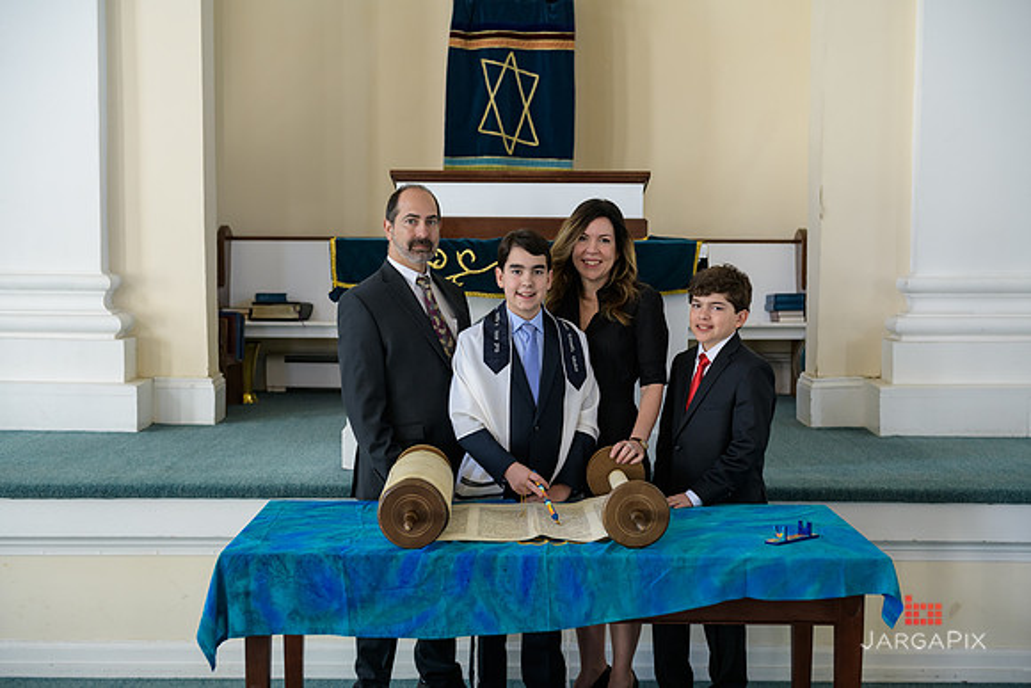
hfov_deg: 39.6
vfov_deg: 27.0
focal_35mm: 50
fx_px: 1432
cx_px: 516
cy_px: 344
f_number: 3.2
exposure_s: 1/125
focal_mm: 50
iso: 400
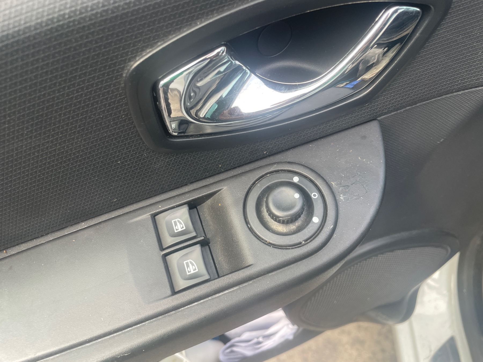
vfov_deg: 53.1
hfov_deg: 67.3
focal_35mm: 26
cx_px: 242
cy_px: 181
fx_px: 363
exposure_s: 1/121
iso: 64
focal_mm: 4.2
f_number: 1.6
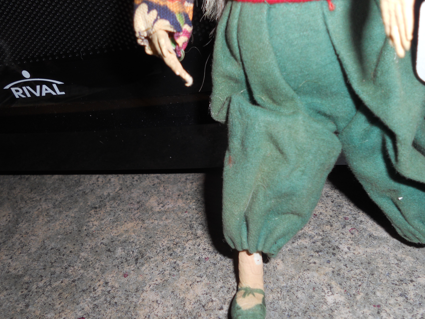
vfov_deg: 42.9
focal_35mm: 33
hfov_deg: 55.3
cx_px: 207
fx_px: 405
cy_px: 163
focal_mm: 5.8
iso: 80
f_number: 8.8
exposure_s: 1/25
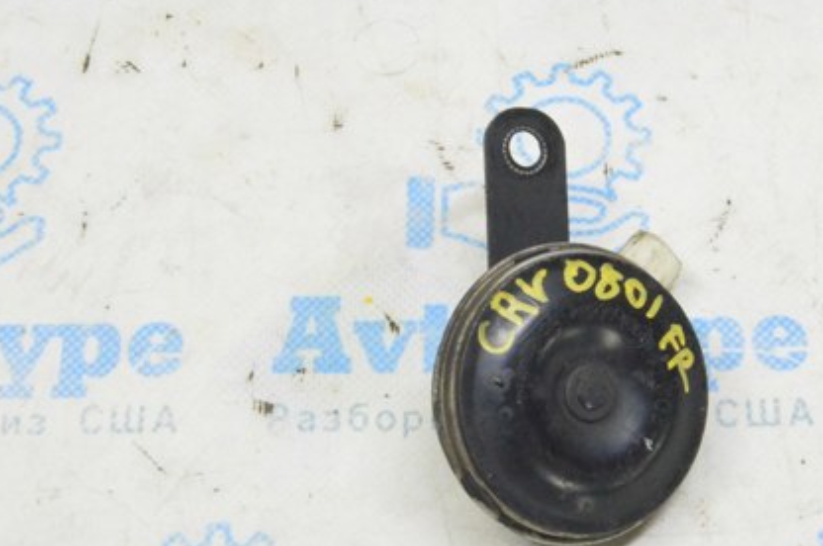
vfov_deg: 16.8
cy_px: 288
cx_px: 530
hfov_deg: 25.1
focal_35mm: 81
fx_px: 1844
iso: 6400
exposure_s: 1/15
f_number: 20
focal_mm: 35
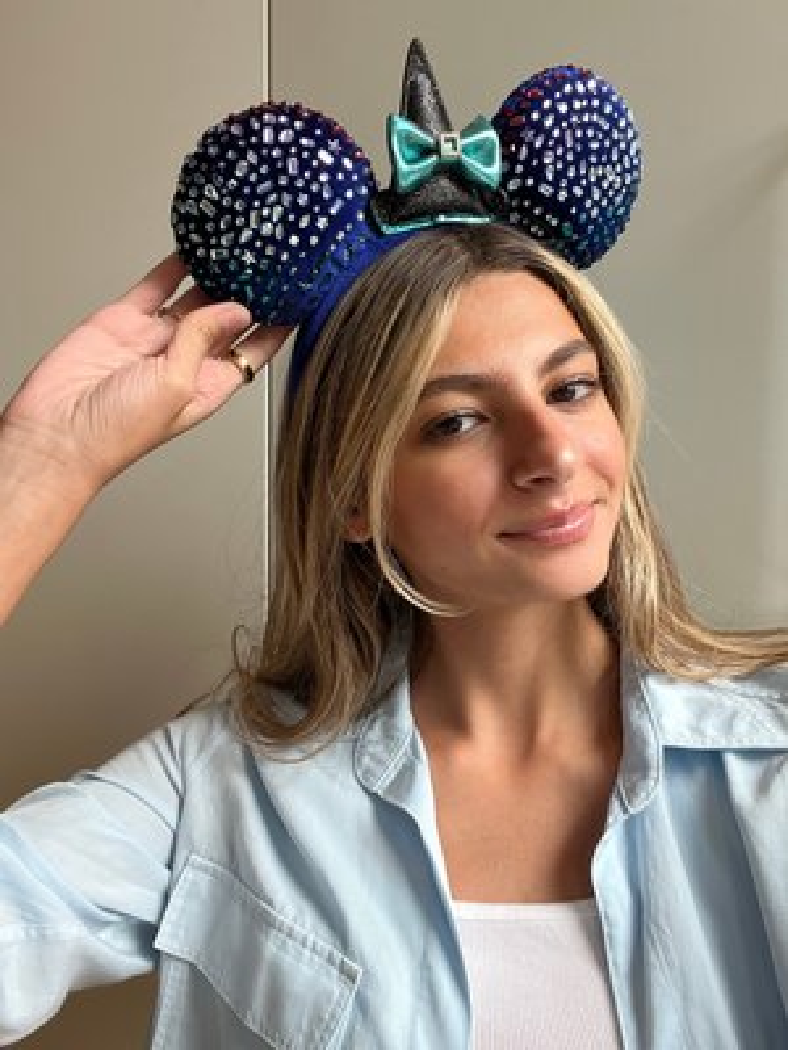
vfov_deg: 60.0
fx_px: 911
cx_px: 394
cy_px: 525
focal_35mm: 30
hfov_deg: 46.8
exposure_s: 1/121
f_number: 2.2
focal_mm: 2.71
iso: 40
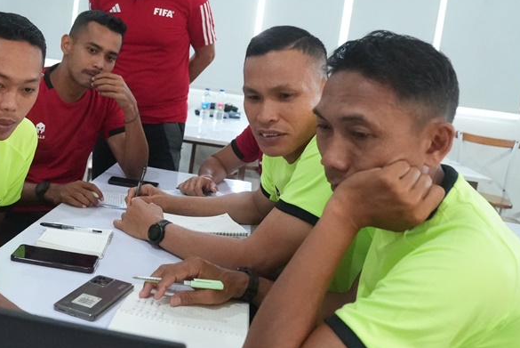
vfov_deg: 32.4
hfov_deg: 45.8
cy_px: 115
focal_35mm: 41
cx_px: 134
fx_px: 593
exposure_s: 1/400
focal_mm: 24
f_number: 4.5
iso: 20000
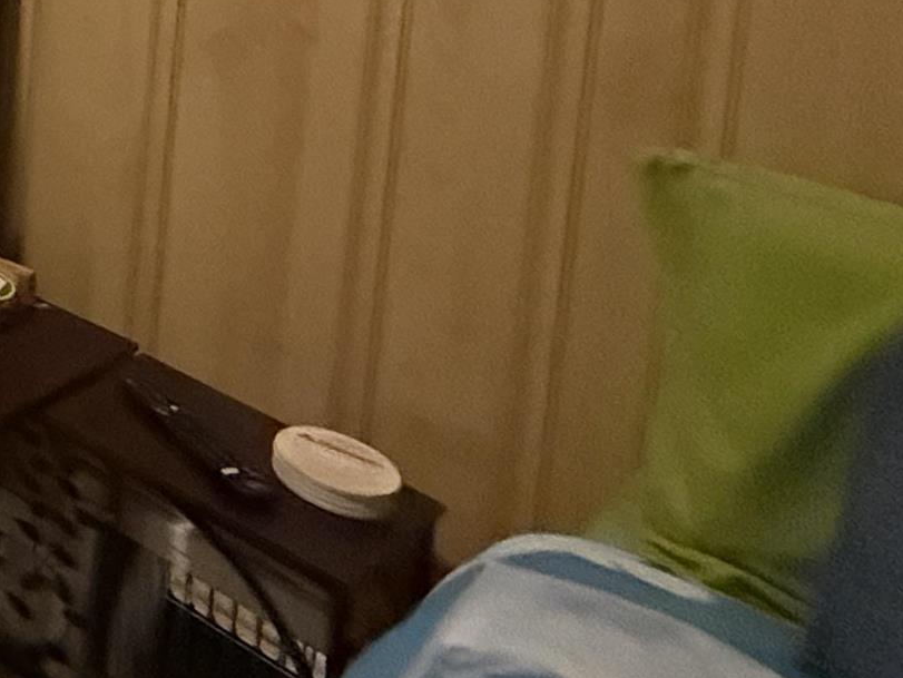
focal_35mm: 53
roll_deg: -1.0
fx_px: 1383
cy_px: -352
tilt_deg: -5.1
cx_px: -750
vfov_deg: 22.4
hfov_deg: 21.6
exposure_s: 1/60
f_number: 2.2
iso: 1000
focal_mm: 2.22
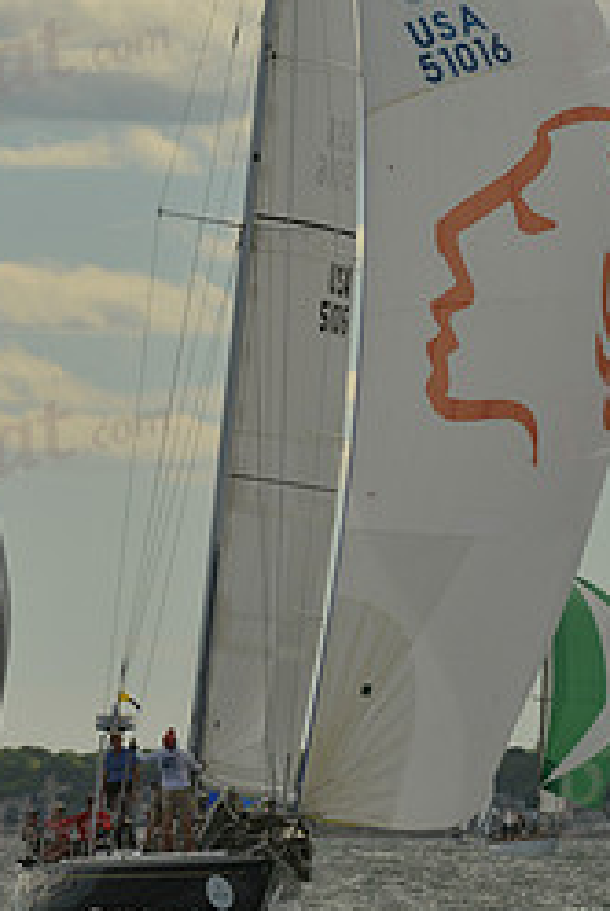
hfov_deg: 2.4
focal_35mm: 584
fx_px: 14801
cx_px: 362
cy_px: 231
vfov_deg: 3.5
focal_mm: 250
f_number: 10
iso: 400
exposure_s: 1/1250
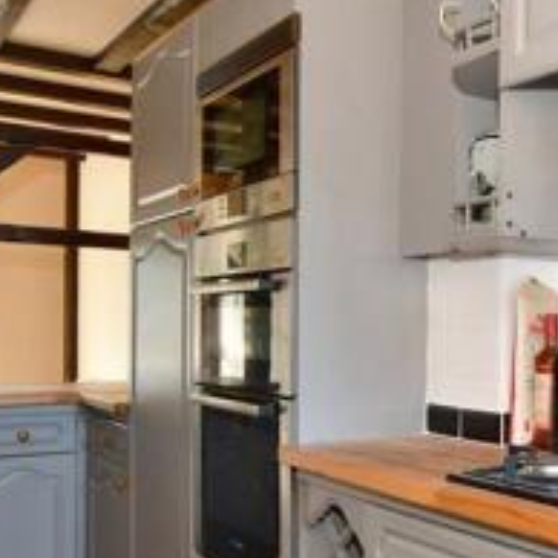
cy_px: 321
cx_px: 449
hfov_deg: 37.7
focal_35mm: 43
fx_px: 784
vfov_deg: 39.1
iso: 400
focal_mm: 10
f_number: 8
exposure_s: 1/2
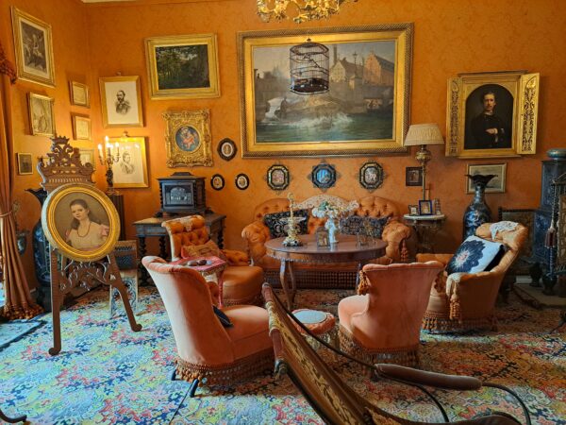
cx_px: 283
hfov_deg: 71.6
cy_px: 212
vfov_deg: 56.8
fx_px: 392
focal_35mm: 24
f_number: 1.8
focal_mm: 5.23
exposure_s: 1/50
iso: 320
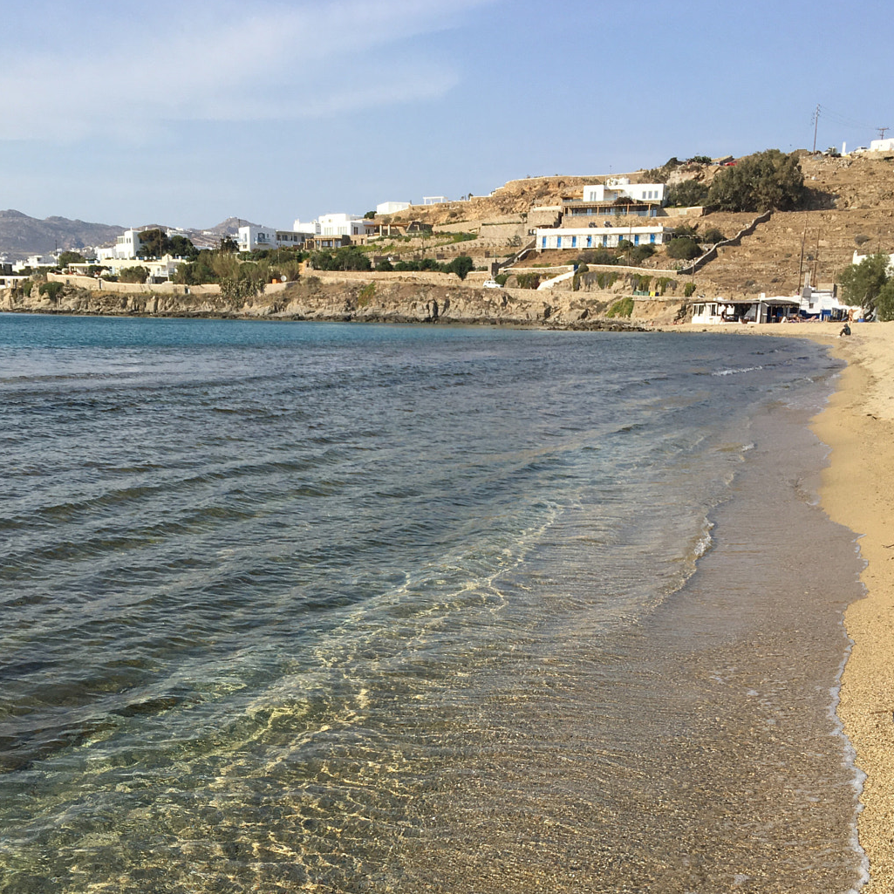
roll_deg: -1.7
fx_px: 1169
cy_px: 660
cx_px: 427
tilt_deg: -17.5
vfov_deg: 40.8
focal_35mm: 40
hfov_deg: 41.8
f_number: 2.2
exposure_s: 1/1748
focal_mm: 4.15
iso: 25
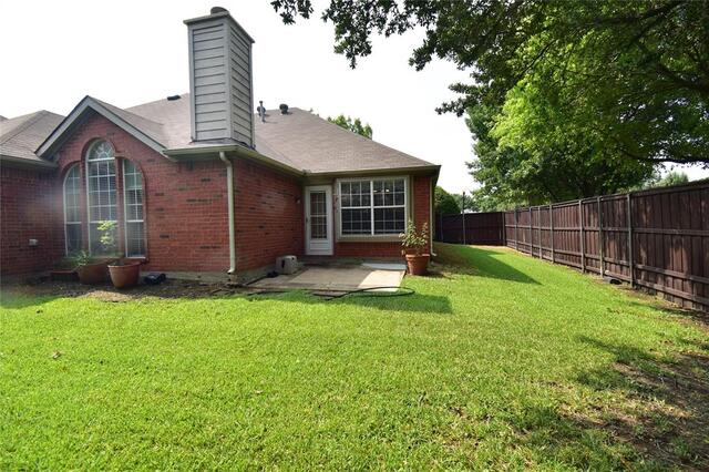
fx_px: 295
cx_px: 354
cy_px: 236
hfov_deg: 100.4
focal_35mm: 15
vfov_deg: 77.3
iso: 100
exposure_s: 1/125
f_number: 8
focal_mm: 10
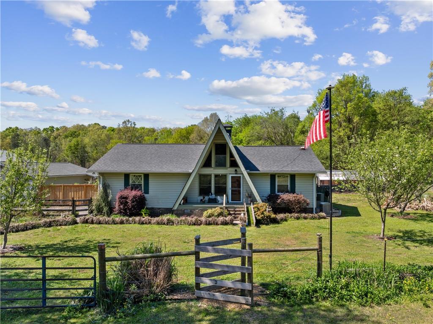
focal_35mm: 24
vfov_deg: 56.7
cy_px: 162
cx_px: 216
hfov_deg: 71.6
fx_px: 300
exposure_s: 1/1600
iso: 130
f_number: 2.8
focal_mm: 12.29
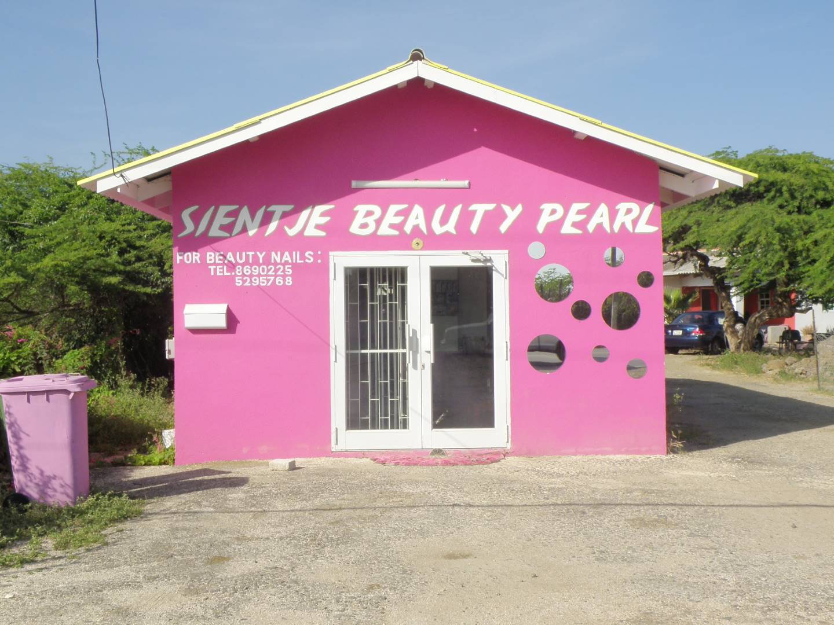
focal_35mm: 43
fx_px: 1036
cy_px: 312
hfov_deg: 43.9
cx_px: 417
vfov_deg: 33.6
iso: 64
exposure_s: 1/320
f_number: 5.6
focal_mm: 7.68
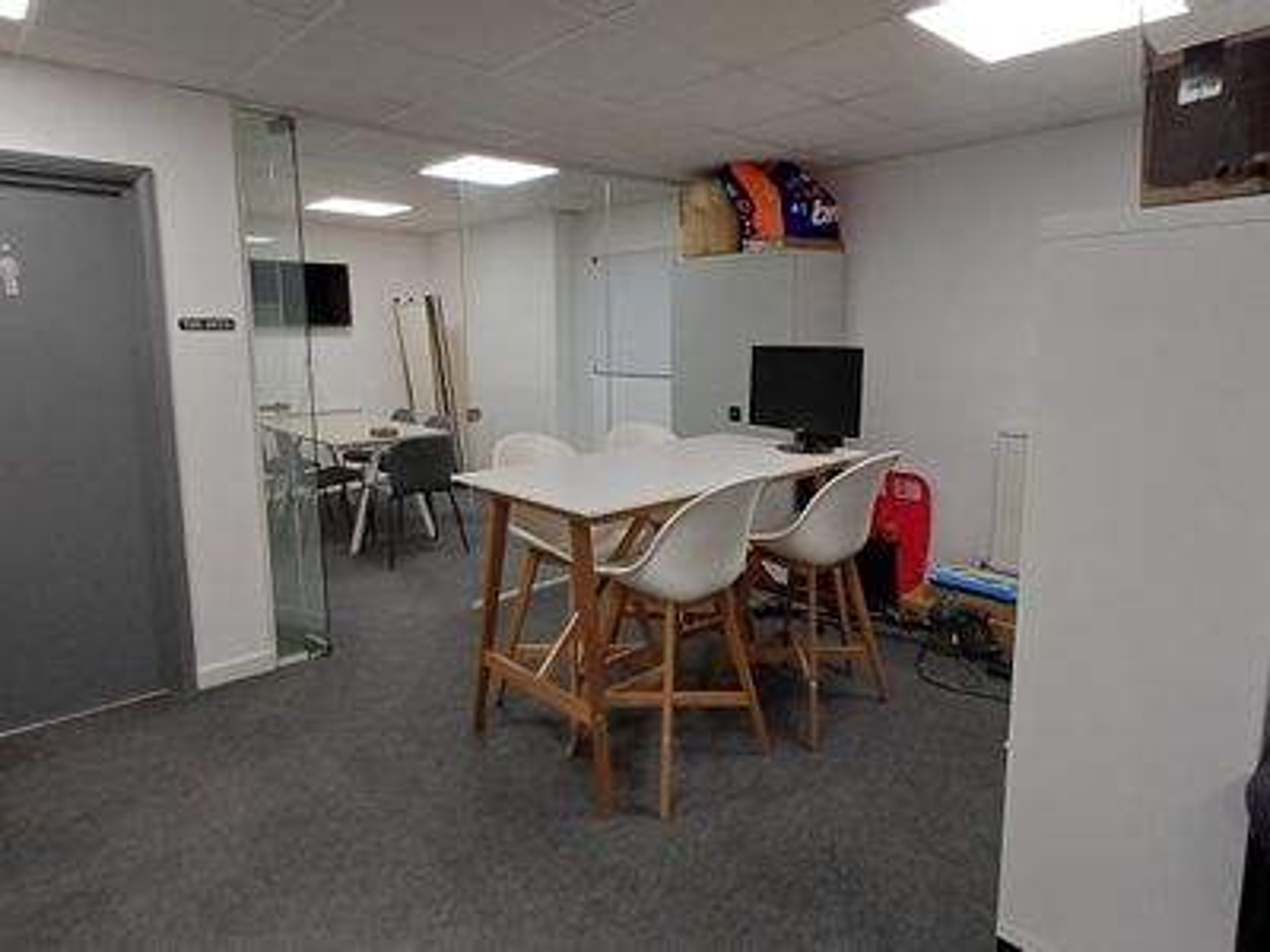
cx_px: 635
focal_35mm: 16
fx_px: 587
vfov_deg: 78.1
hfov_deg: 94.5
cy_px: 476
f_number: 2.2
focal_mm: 1.64
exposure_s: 1/50
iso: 160
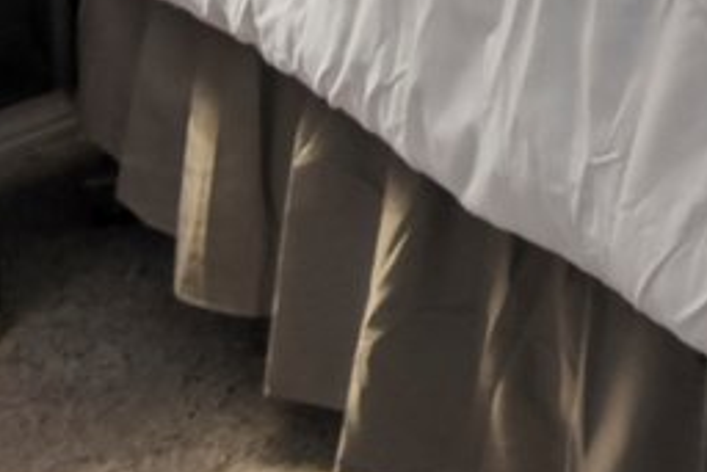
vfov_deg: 8.0
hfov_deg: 9.8
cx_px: 2383
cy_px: -1252
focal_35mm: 128
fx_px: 2515
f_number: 8
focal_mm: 16
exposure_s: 1/15
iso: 400
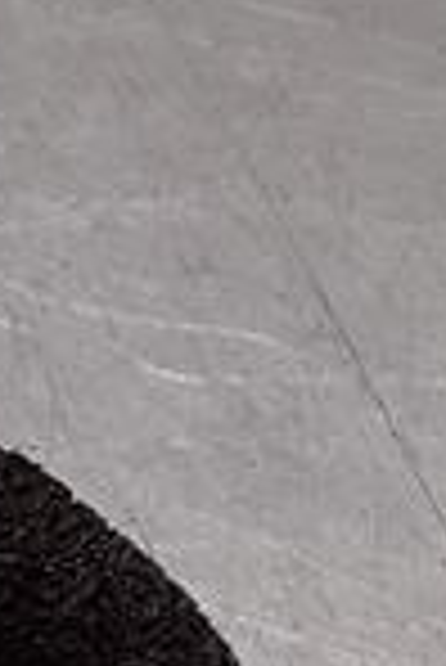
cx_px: -644
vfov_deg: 15.7
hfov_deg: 9.6
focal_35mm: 126
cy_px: 760
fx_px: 2336
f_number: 1.9
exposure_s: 1/132
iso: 100
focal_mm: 2.91
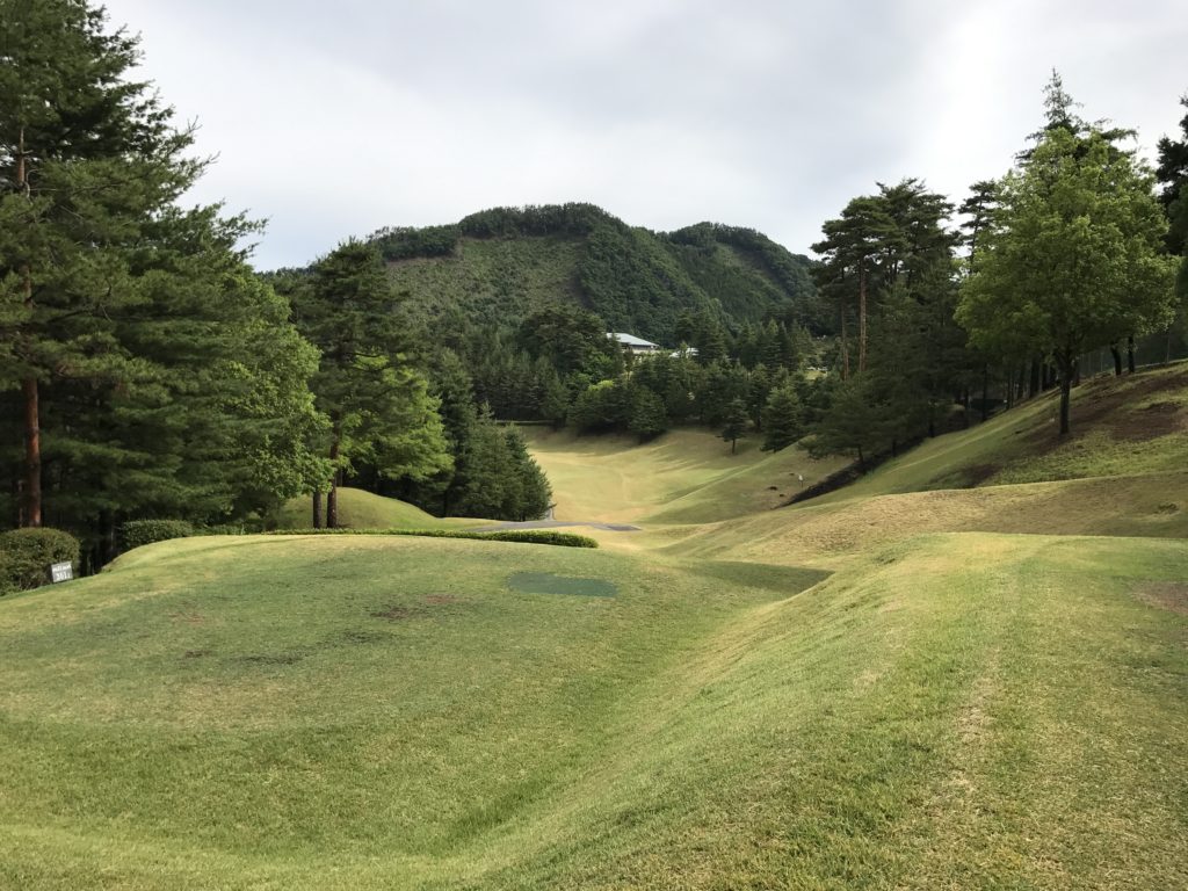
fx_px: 961
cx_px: 594
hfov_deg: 63.4
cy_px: 446
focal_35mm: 28
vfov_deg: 49.7
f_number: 1.8
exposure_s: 1/2519
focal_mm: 3.99
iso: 20
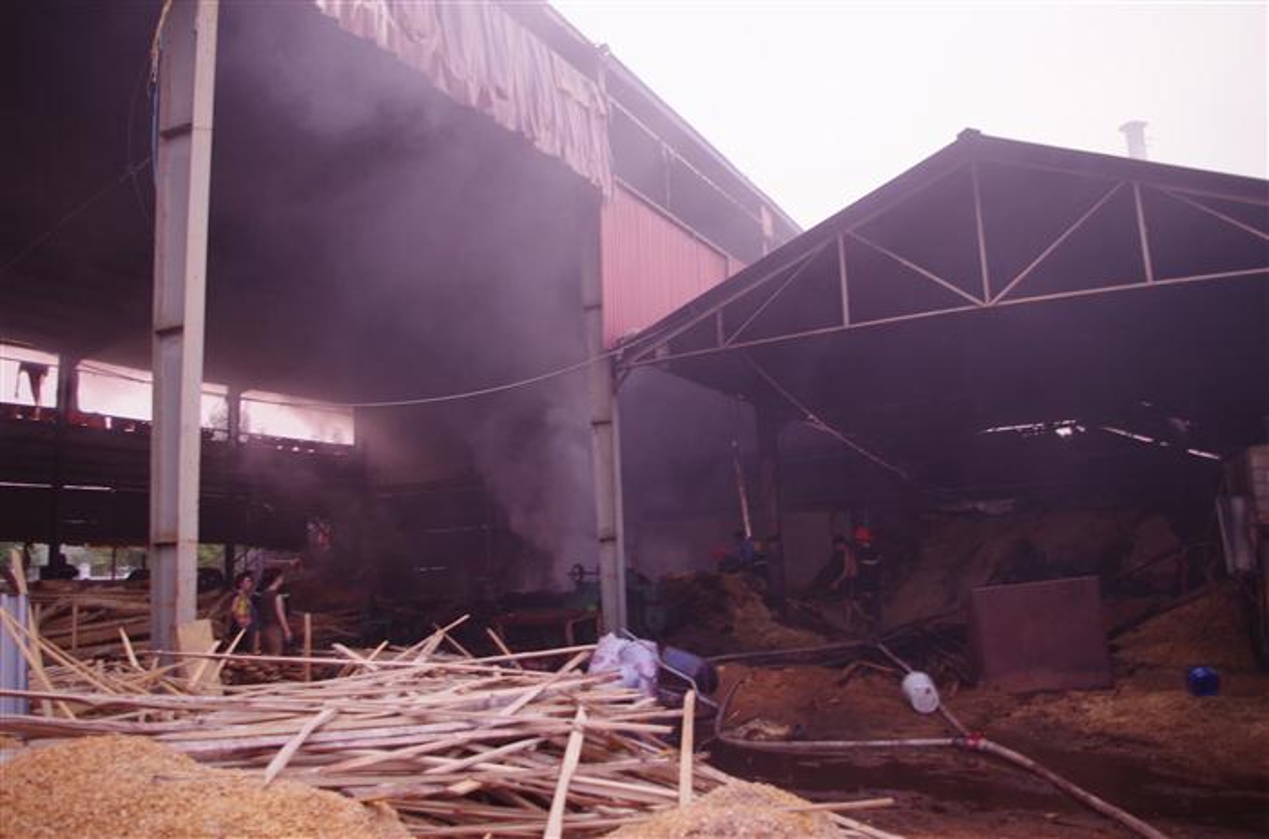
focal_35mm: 27
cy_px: 420
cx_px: 634
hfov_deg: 67.5
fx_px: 949
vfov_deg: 47.7
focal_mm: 18
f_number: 3.5
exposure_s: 1/13
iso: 400
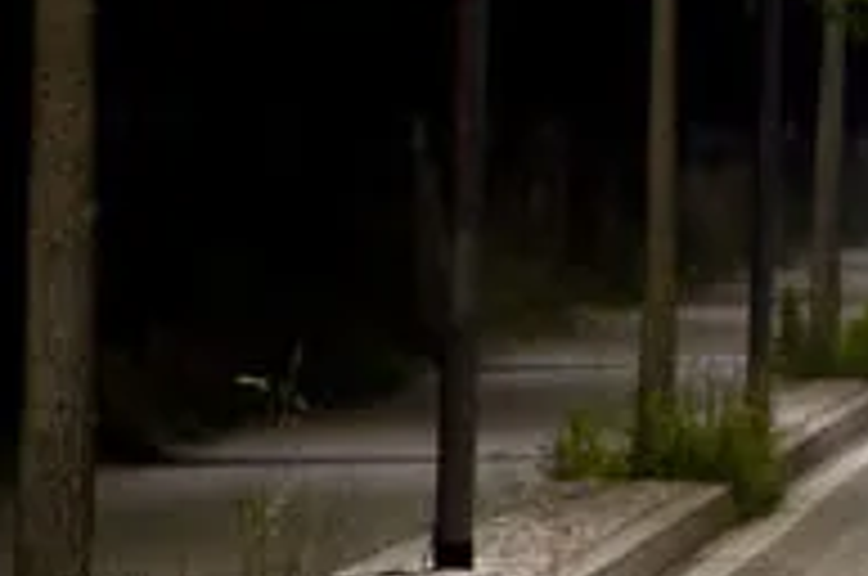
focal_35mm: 491
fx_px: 11808
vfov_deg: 2.8
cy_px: 212
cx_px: 1331
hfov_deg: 4.2
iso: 200
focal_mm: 105
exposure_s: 1.3
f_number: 8
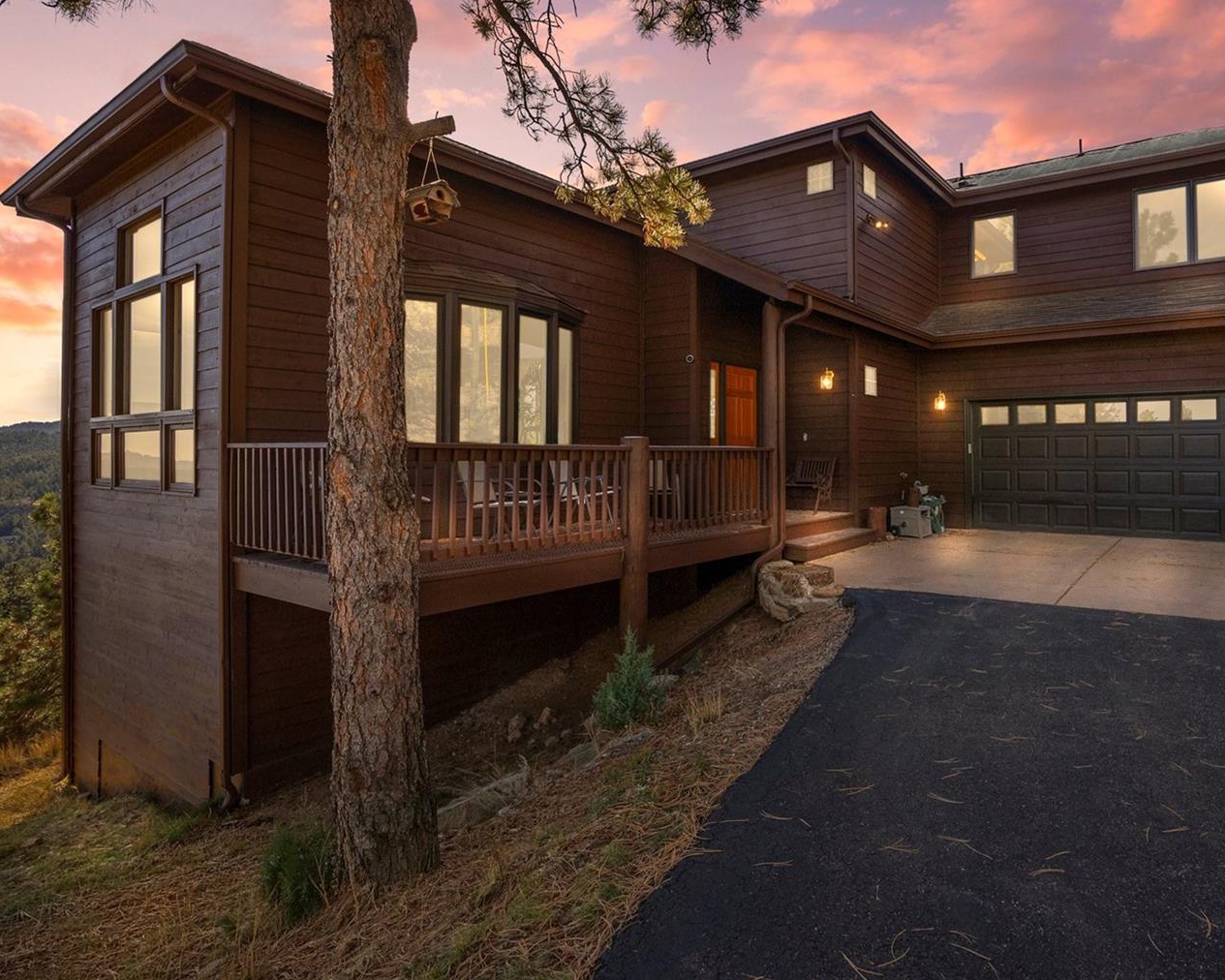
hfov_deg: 82.0
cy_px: 465
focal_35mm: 19
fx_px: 689
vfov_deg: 70.8
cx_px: 750
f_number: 8
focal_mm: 16
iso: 500
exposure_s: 1/320
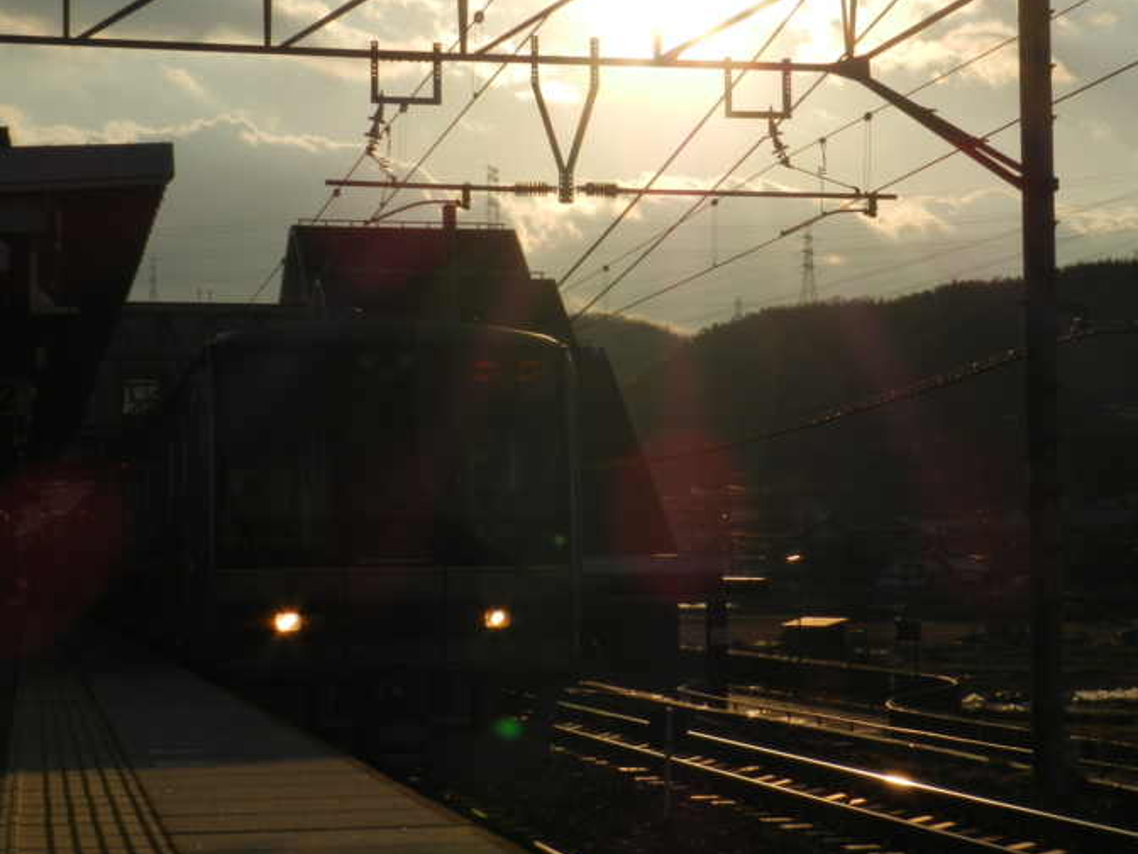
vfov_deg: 18.2
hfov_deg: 24.1
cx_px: 596
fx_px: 2663
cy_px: 368
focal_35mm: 81
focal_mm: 12.1
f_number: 8
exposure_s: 1/1500
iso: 160
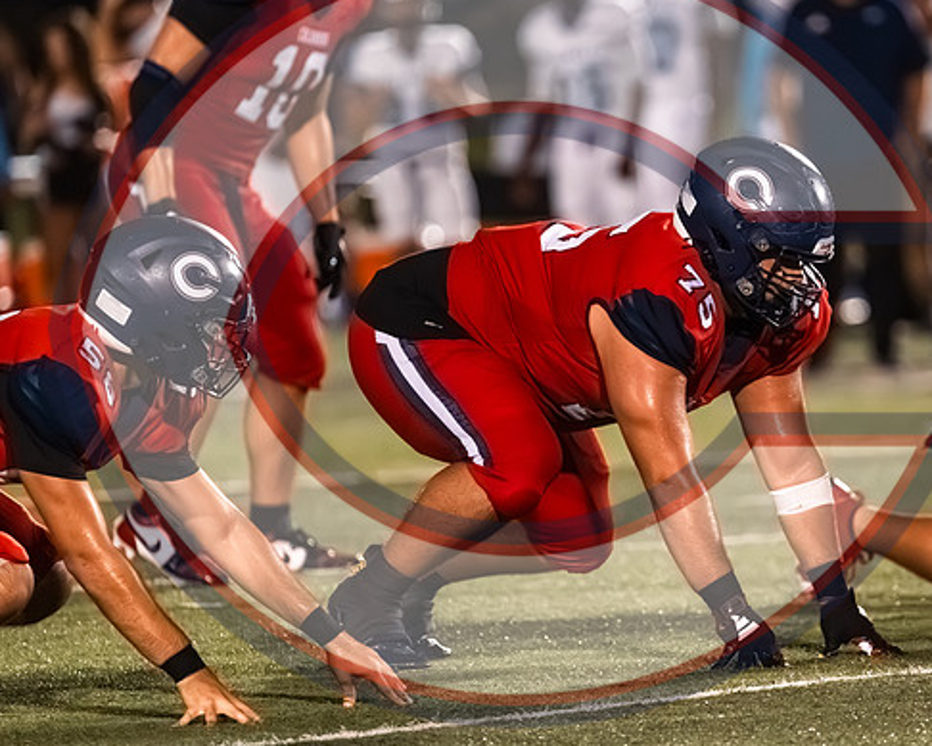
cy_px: 372
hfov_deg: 3.4
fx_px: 15836
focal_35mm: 574
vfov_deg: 2.7
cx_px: 674
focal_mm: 400
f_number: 4.5
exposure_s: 1/1600
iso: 18000
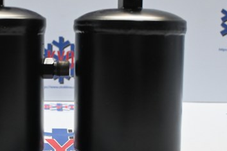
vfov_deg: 17.0
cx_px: 59
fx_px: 507
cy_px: 75
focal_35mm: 80
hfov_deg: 25.0
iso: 2000
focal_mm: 31.5
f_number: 5
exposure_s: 1/125
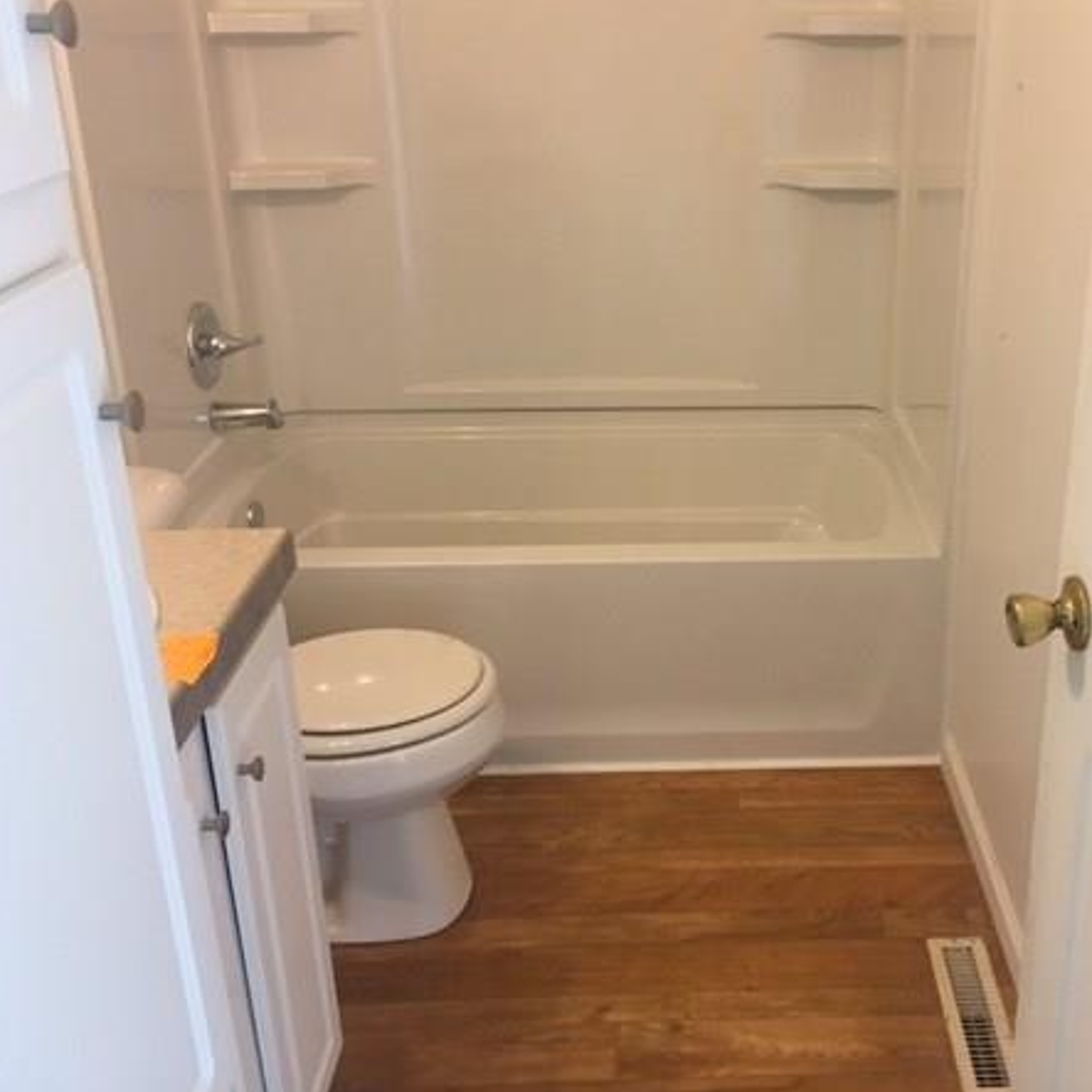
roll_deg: +0.0
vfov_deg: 44.9
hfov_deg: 44.2
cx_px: 740
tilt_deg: -22.6
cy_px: 505
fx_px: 1321
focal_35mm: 37
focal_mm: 4.15
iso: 64
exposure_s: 1/15
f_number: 2.2
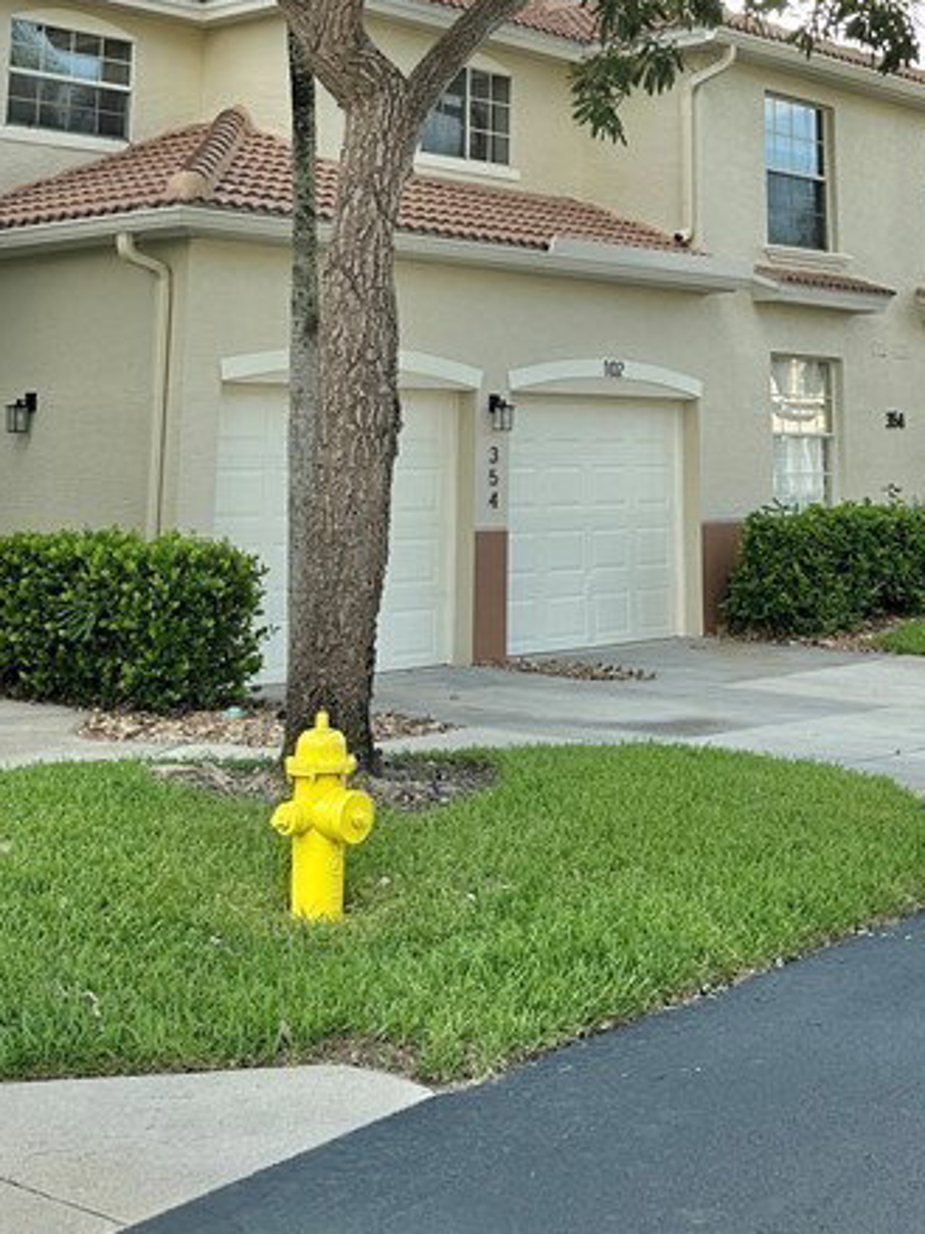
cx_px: 574
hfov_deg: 26.0
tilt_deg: +12.3
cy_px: 3
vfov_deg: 31.8
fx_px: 1996
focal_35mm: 56
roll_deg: -0.7
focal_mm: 6.86
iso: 80
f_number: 1.78
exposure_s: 1/1412
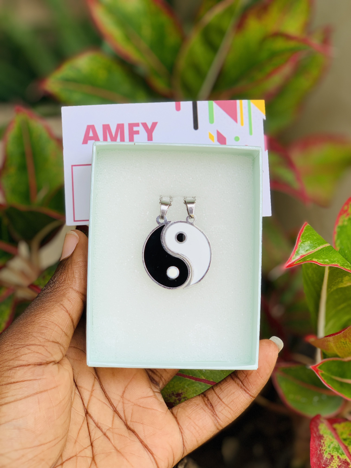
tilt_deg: -28.8
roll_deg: -4.1
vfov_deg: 36.8
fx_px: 703
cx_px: 176
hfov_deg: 28.0
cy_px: 234
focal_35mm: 52
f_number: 2.4
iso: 16
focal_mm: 6
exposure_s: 1/320
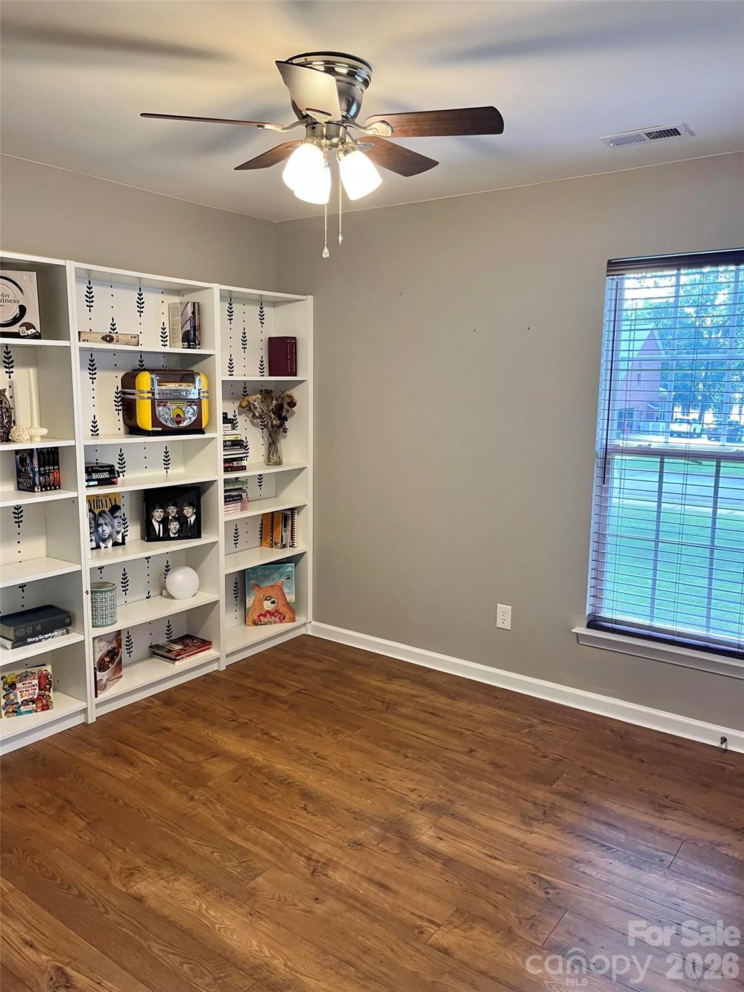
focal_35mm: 26
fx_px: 745
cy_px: 496
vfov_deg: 67.3
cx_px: 372
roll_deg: +0.0
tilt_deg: -8.7
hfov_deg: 53.1
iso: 125
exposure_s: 1/60
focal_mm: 5.1
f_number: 1.6
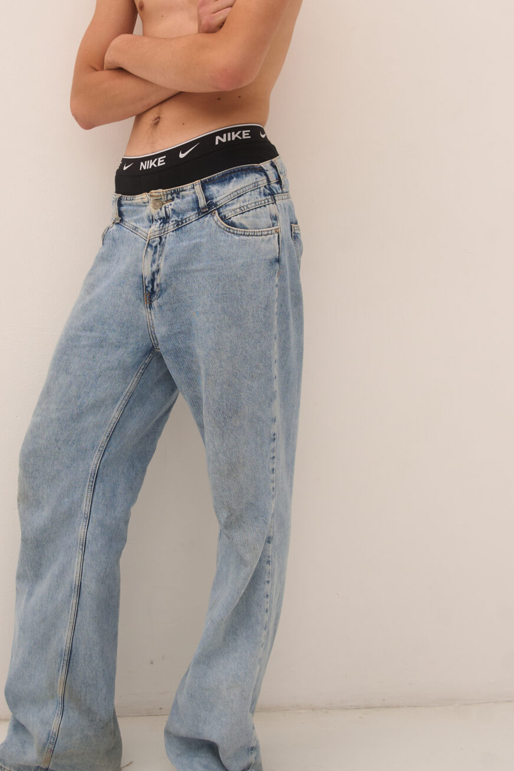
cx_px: 178
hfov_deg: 24.5
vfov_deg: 35.6
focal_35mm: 55
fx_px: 1178
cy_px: 212
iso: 320
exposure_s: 1/200
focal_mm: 28
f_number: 7.1
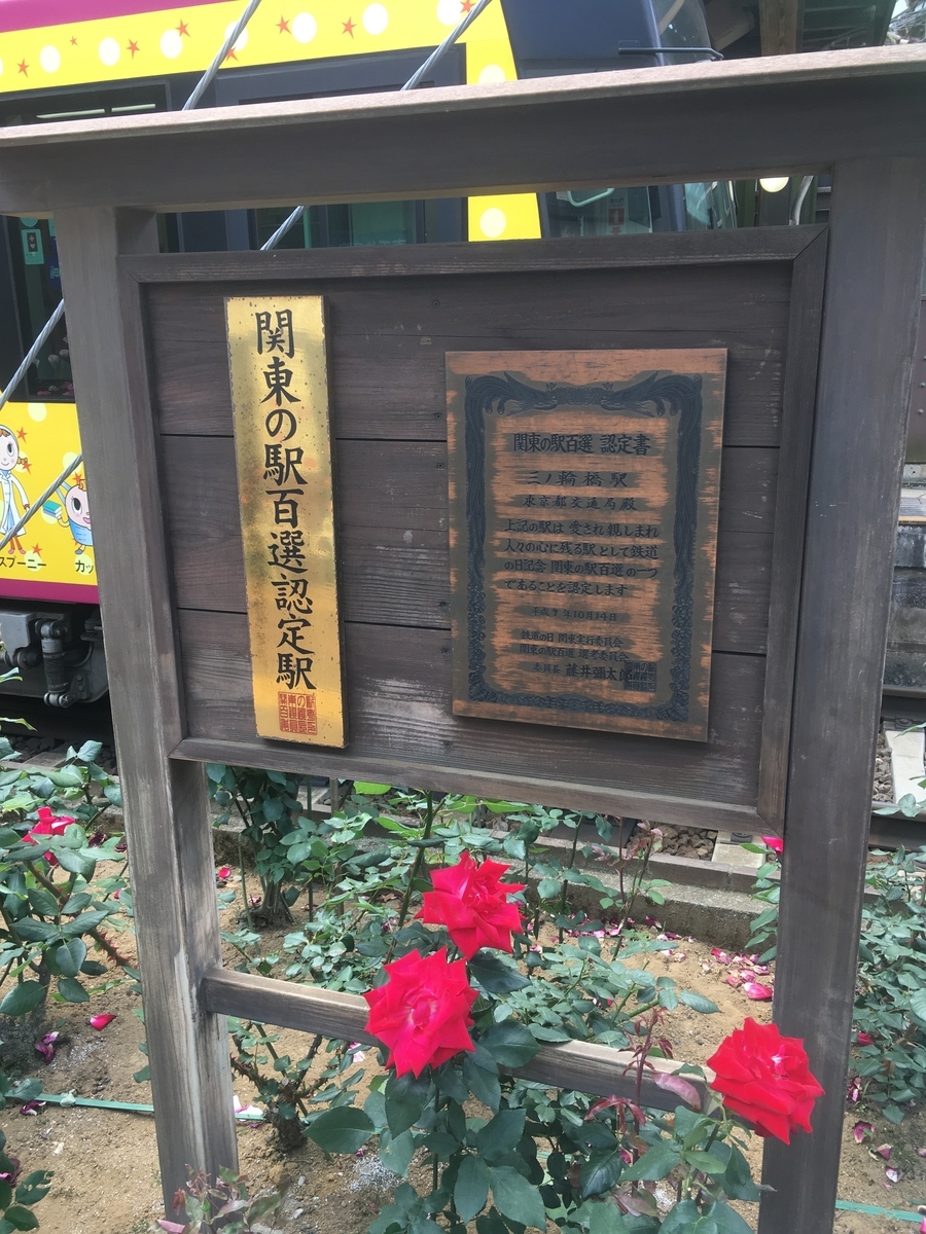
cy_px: 617
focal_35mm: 29
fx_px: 1034
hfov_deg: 48.2
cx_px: 463
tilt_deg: -15.4
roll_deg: +0.9
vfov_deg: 61.7
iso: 25
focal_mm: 4.15
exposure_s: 1/120
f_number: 2.2
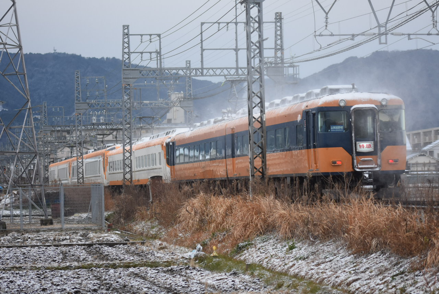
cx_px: 220
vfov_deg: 8.7
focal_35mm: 158
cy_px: 147
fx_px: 1922
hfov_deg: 13.0
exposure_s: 1/640
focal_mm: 105
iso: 800
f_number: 2.8
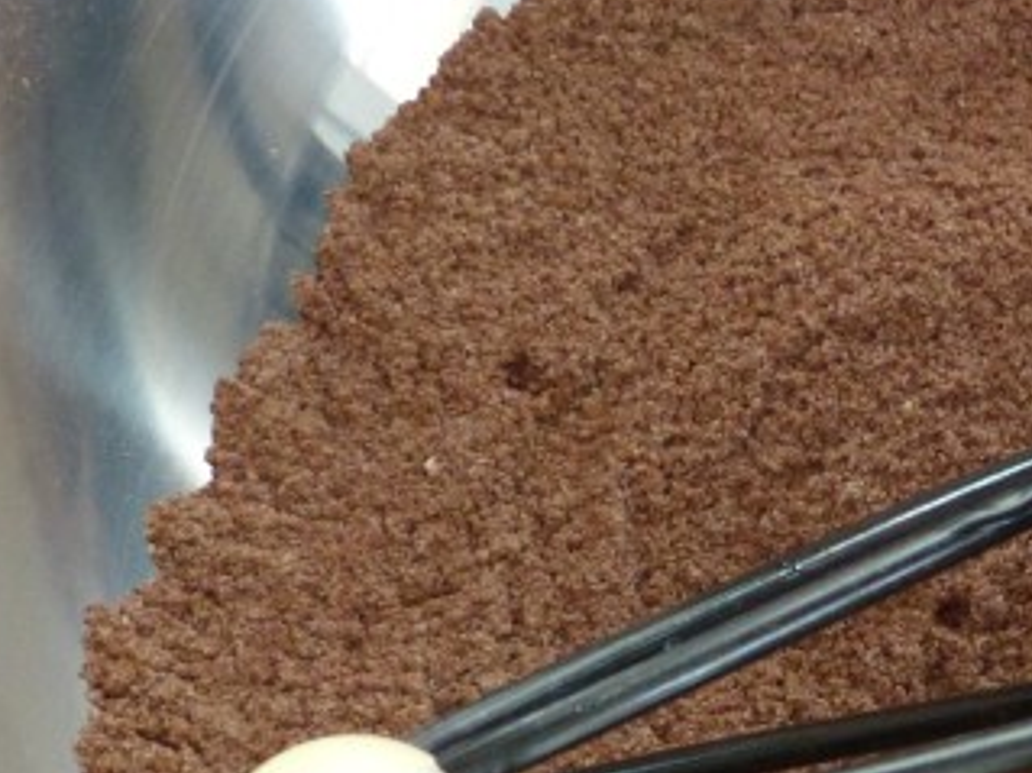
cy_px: 621
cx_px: 1191
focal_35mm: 106
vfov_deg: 13.9
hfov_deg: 17.8
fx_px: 3159
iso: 400
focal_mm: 5.7
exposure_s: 1/15
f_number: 3
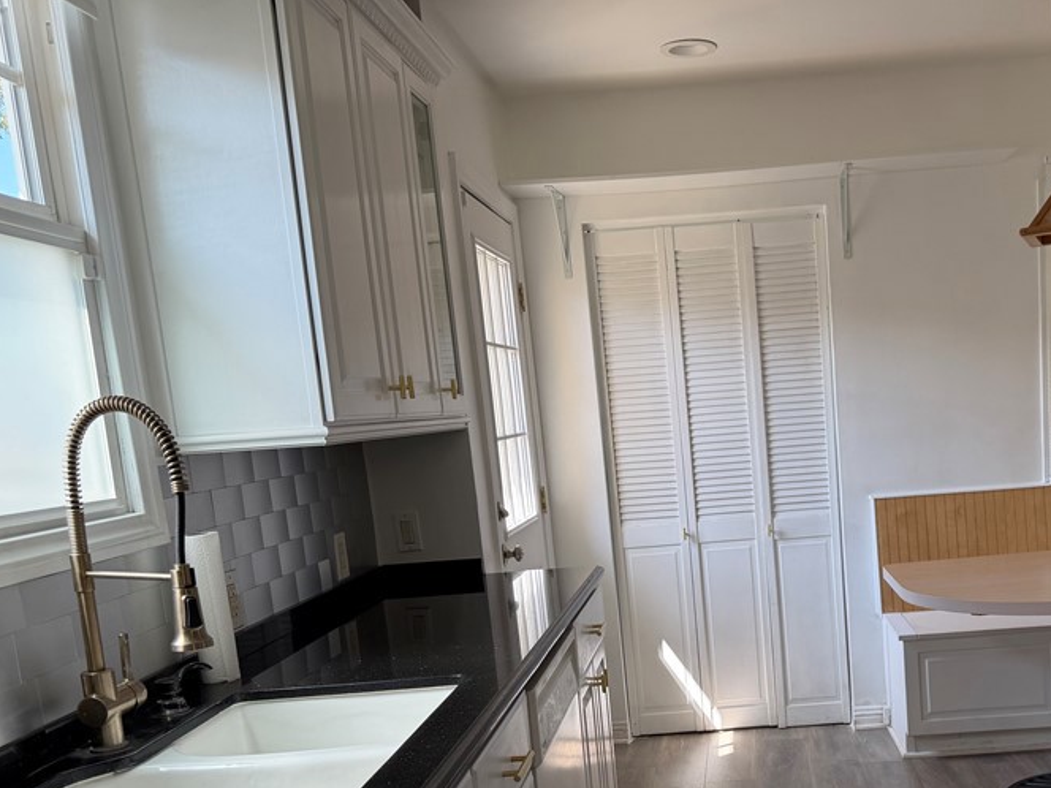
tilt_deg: -9.4
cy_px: 578
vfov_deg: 37.8
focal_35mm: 37
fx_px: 1123
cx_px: 730
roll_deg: +4.6
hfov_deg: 49.0
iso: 80
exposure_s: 1/202
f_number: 1.78
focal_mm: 6.76
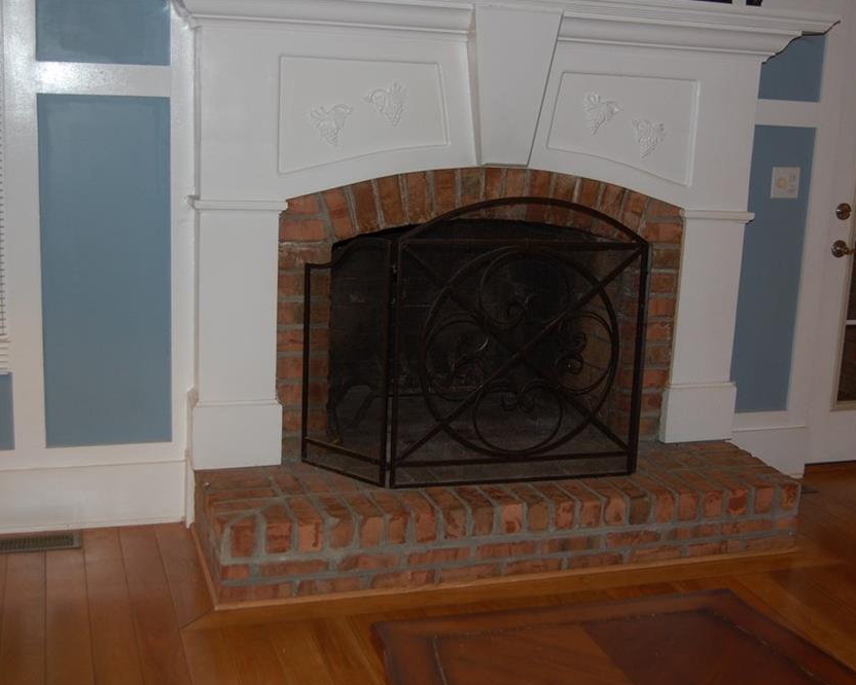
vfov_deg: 33.4
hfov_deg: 41.1
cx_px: 442
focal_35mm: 45
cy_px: 347
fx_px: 1140
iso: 400
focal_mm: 26
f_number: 4
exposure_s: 1/60
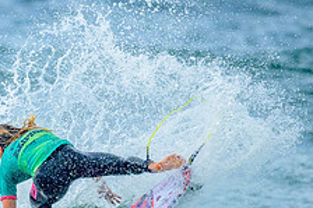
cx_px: 19
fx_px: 22858
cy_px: 204
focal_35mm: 2631
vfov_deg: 0.5
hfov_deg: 0.8
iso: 400
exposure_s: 1/2000
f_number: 6.3
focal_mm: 800
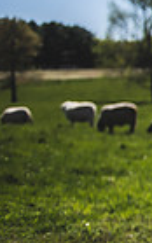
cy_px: 139
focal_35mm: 104
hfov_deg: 9.0
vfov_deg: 20.0
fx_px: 689
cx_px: 511
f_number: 2.8
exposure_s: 1/2500
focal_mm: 24
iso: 100
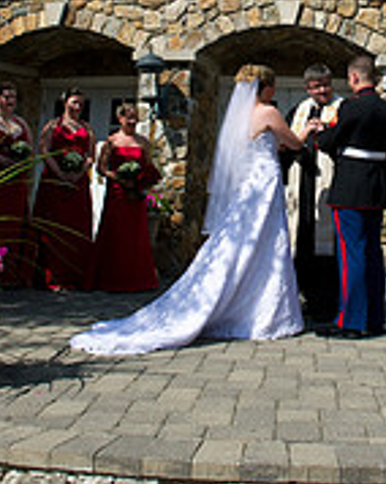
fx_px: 815
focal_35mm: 57
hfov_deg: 26.1
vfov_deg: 31.6
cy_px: 52
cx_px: 314
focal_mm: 24
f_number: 16
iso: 200
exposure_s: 1/250
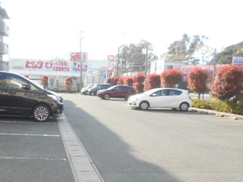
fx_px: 267
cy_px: 106
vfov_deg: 37.6
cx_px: 67
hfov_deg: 47.5
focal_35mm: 38
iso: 80
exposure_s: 1/250
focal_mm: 4.6
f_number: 3.2
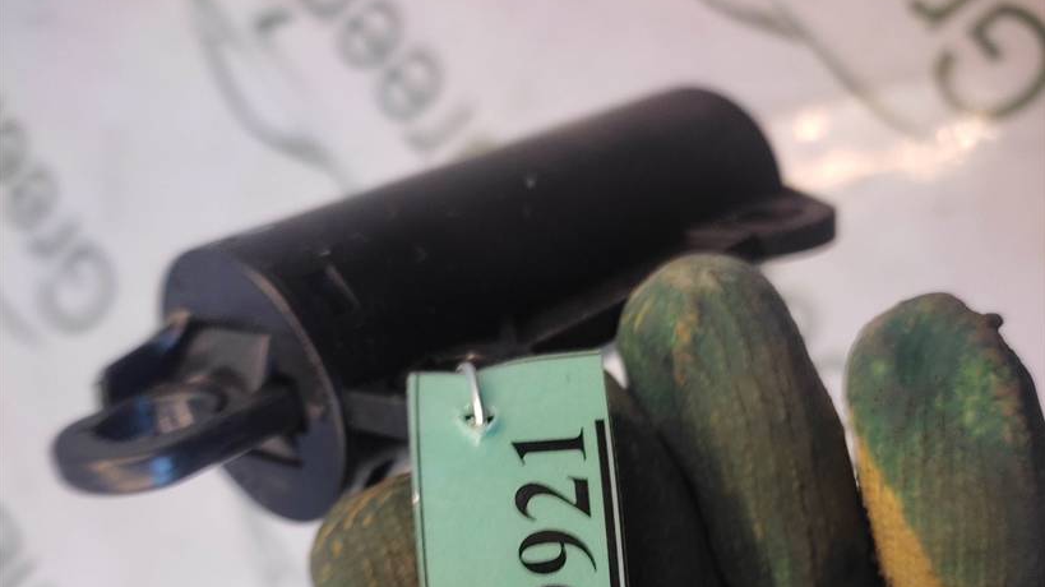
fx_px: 1053
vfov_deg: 28.9
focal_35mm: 38
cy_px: 606
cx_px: 522
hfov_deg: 52.8
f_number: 1.79
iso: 139
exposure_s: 1/33
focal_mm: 4.74
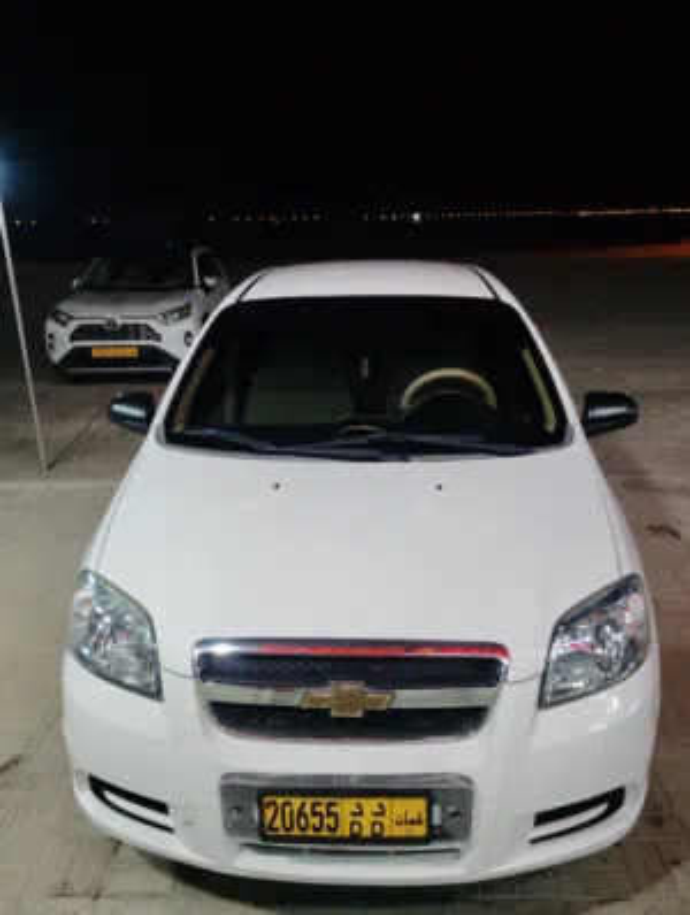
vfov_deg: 61.6
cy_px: 458
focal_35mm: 29
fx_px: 768
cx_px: 345
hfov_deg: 48.4
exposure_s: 1/33.3
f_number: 1.8
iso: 268
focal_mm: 4.25
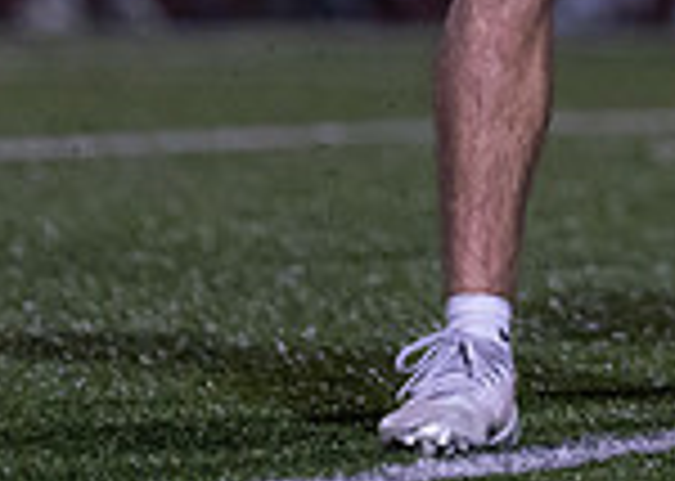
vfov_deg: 1.3
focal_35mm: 1111
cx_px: 754
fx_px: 21289
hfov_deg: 1.8
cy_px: -743
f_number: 2.8
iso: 2000
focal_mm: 197
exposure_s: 1/1000
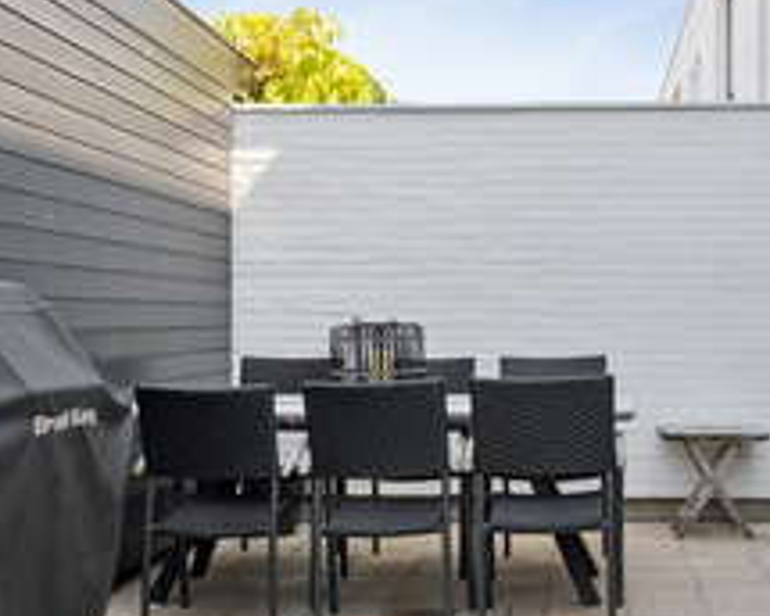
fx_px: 1253
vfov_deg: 27.6
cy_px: 365
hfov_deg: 33.8
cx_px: 519
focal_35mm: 55
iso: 250
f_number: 7.1
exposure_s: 1/160
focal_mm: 20
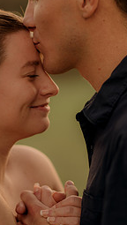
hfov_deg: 7.8
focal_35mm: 157
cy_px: 110
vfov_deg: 13.7
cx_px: 53
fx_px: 937
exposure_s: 1/80
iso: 100
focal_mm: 85
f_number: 1.8
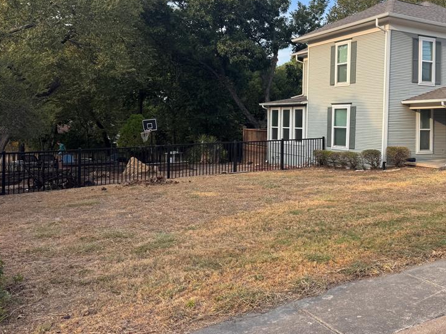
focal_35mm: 34
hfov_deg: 52.6
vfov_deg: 41.2
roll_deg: -0.8
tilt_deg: +0.9
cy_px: 109
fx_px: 438
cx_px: 308
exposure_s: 1/1261
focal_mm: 6.76
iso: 80
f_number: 1.78
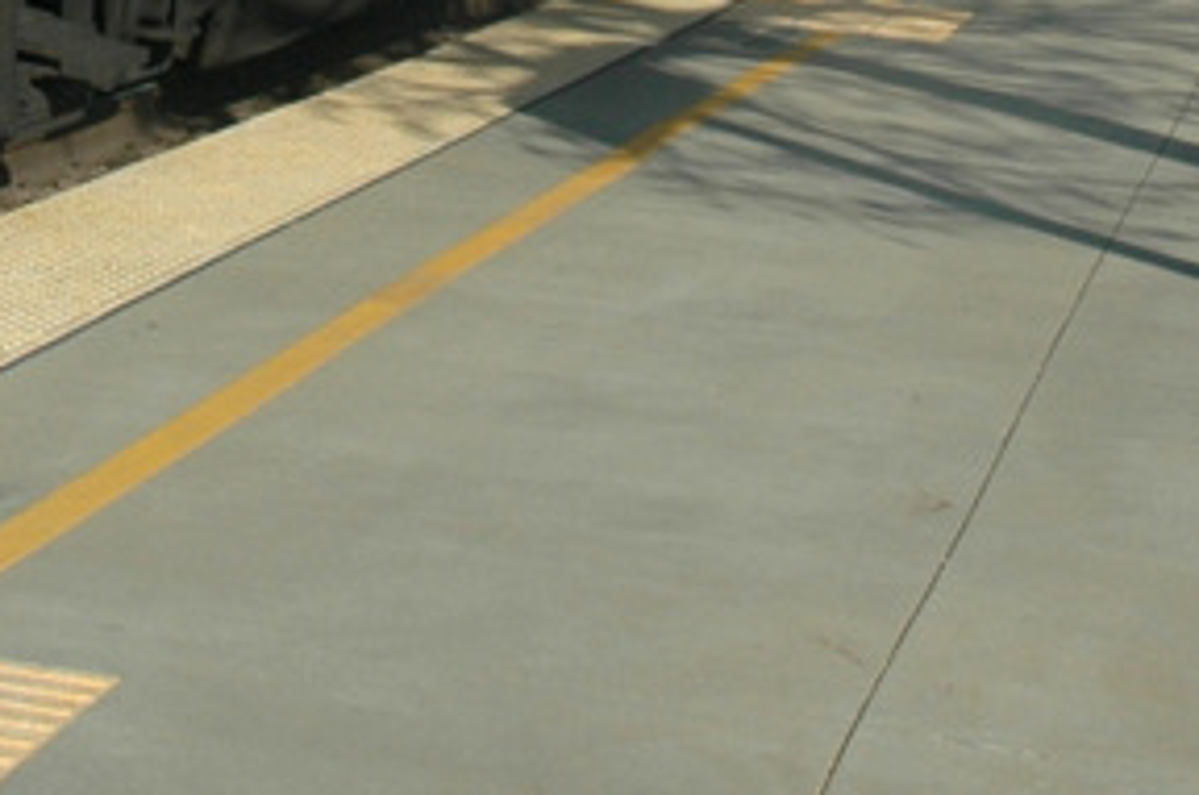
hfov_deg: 20.8
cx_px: 125
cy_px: -533
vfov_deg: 13.1
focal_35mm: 96
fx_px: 3192
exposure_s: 1/320
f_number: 13
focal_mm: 18
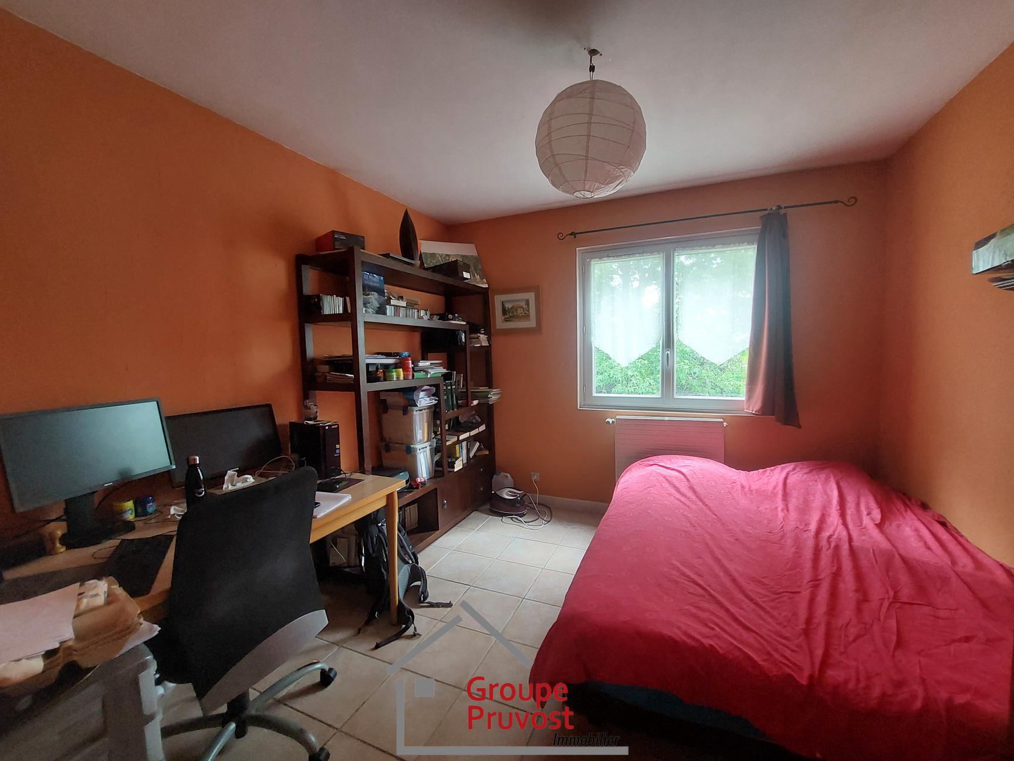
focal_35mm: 13
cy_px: 380
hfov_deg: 106.2
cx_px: 507
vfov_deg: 89.9
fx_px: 381
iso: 200
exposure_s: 1/50
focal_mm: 1.74
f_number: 2.2
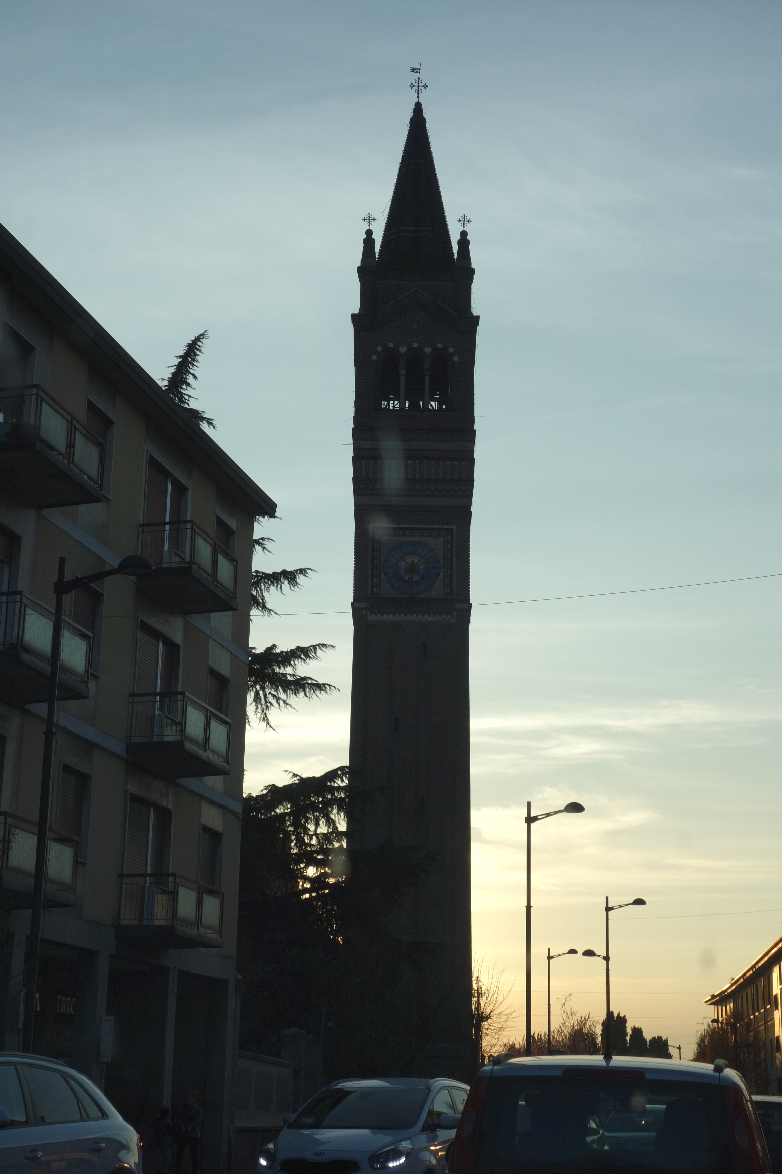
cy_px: 587
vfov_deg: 35.6
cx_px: 391
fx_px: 1825
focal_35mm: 56
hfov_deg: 24.2
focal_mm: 20.64
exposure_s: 1/400
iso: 125
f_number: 5.6
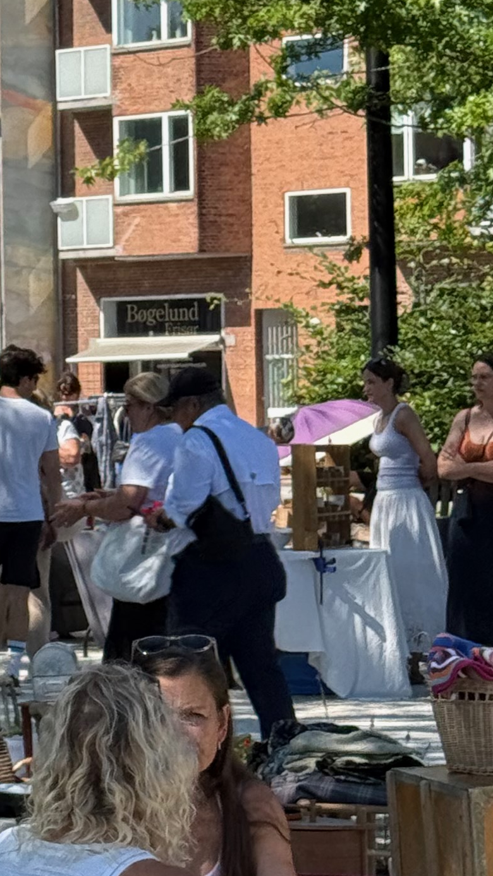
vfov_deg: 14.1
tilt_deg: +1.6
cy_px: 317
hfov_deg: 7.8
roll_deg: +1.0
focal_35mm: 152
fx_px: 3533
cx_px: -310
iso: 80
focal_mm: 6.76
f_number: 1.78
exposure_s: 1/3378
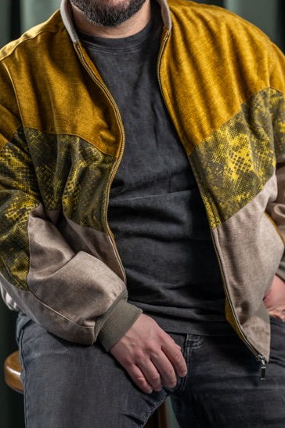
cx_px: 128
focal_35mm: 140
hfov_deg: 9.8
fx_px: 1662
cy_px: 152
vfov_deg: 14.6
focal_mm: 85
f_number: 2
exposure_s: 1/200
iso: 400
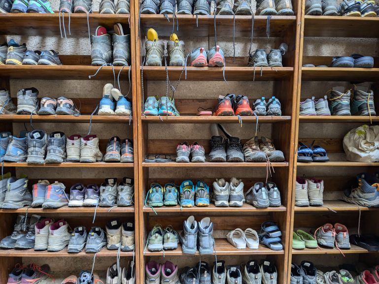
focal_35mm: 27
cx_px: 190
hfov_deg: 65.3
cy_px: 142
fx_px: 296
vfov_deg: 51.4
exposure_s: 1/99.9
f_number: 1.73
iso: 99
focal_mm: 4.38
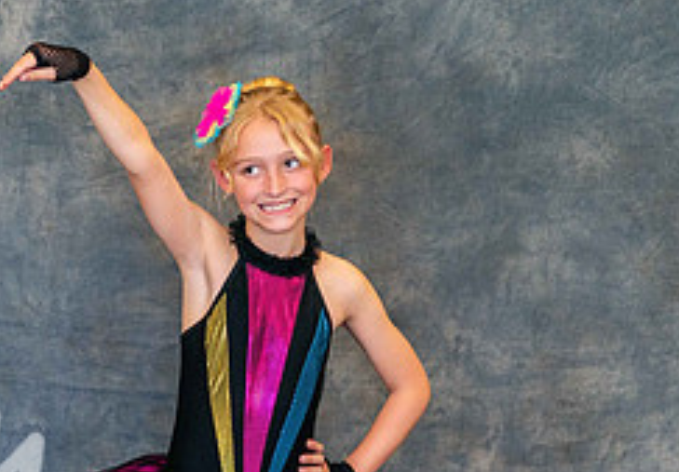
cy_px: 361
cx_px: 188
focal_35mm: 247
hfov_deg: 8.2
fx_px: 4721
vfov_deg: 5.7
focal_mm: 85
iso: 1000
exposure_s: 1/160
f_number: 2.5
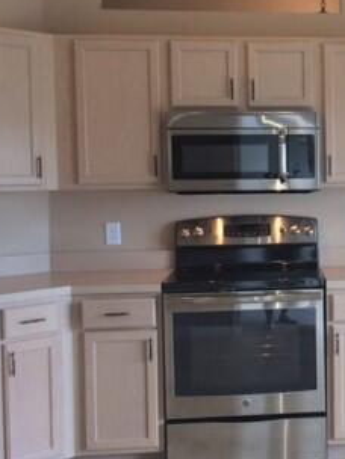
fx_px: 811
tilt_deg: -3.2
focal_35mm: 61
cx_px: 363
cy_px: 220
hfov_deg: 22.8
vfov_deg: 31.7
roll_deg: +2.2
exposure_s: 1/40
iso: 32
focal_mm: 4.15
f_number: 2.2
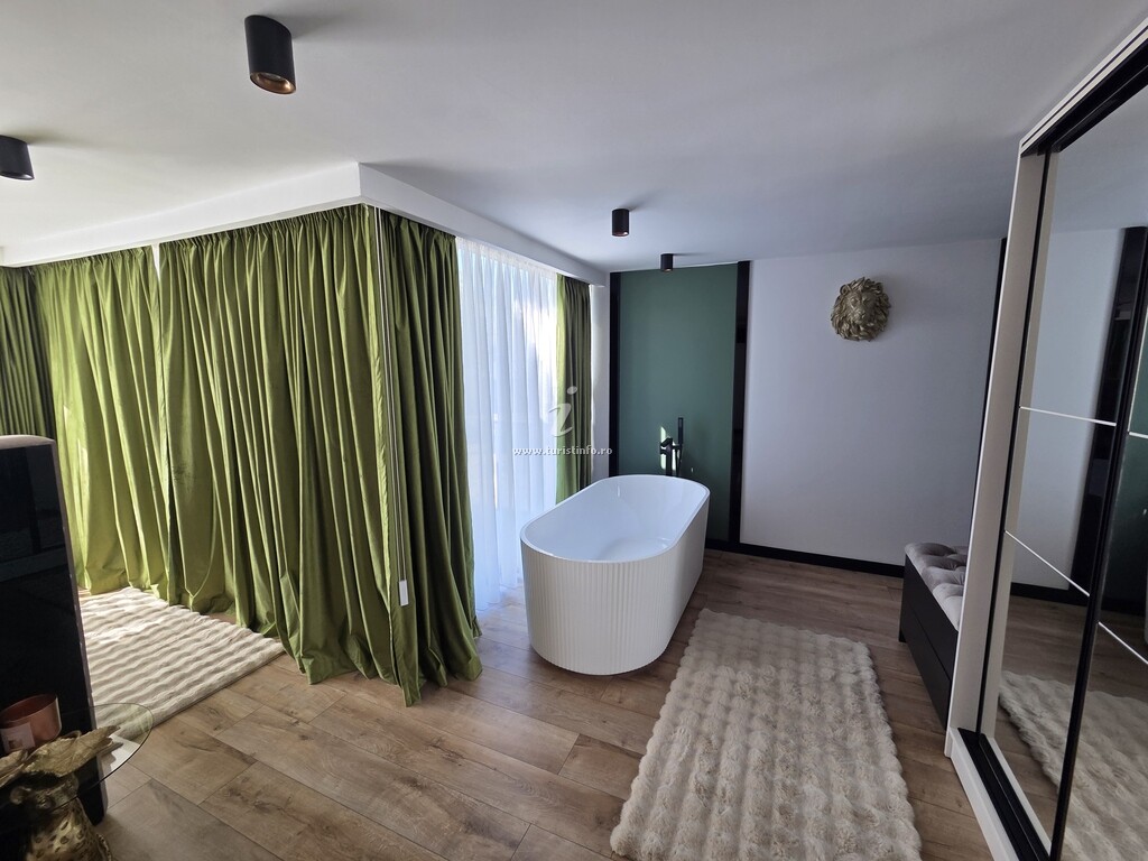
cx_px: 574
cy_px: 430
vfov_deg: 89.9
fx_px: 431
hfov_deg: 106.2
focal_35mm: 13
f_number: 2.2
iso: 64
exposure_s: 1/100
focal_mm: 2.2
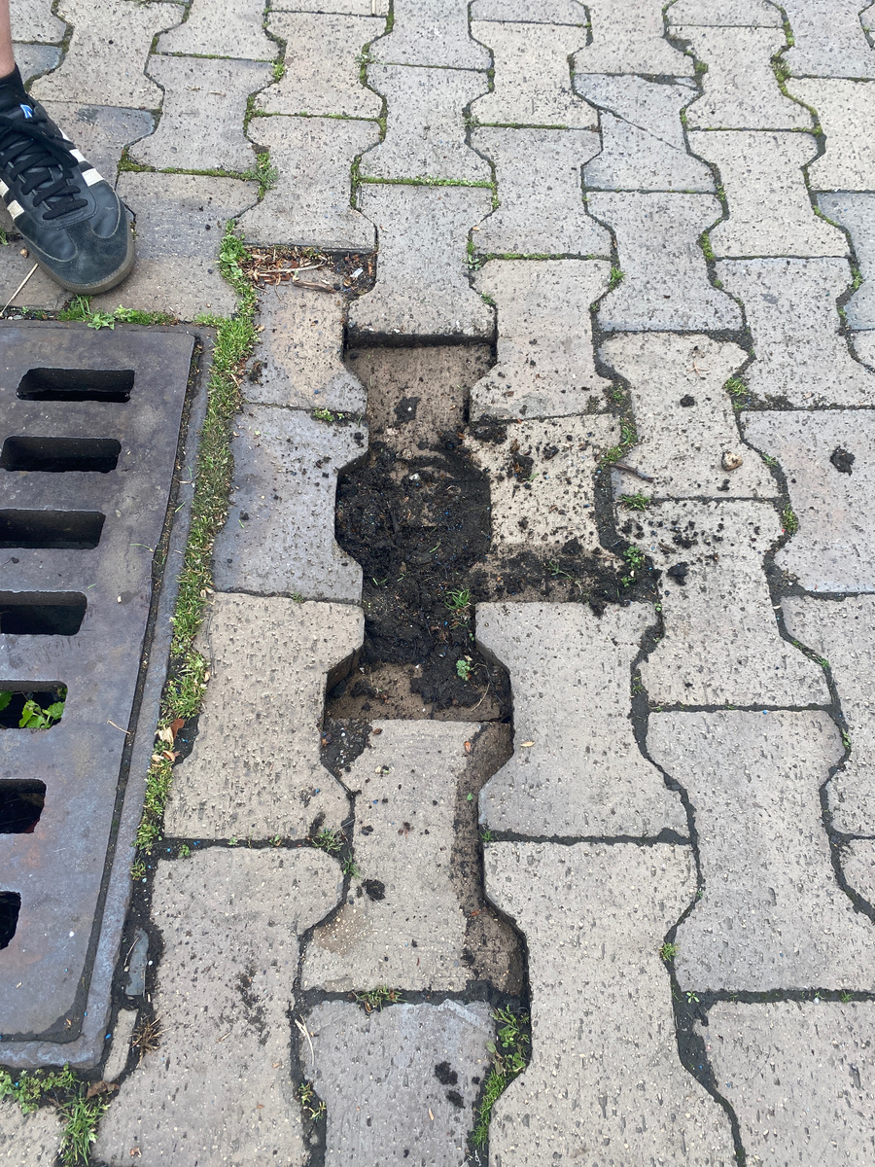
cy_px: 584
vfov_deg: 67.3
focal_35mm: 26
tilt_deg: -60.1
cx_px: 438
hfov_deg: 53.1
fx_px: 876
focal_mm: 4.25
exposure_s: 1/463
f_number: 1.8
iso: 32
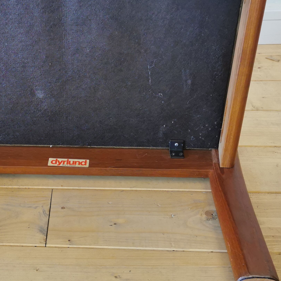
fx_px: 496
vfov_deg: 31.5
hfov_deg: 30.8
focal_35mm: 54
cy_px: 105
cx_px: 55
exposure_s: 1/100
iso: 200
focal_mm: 5.58
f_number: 1.8
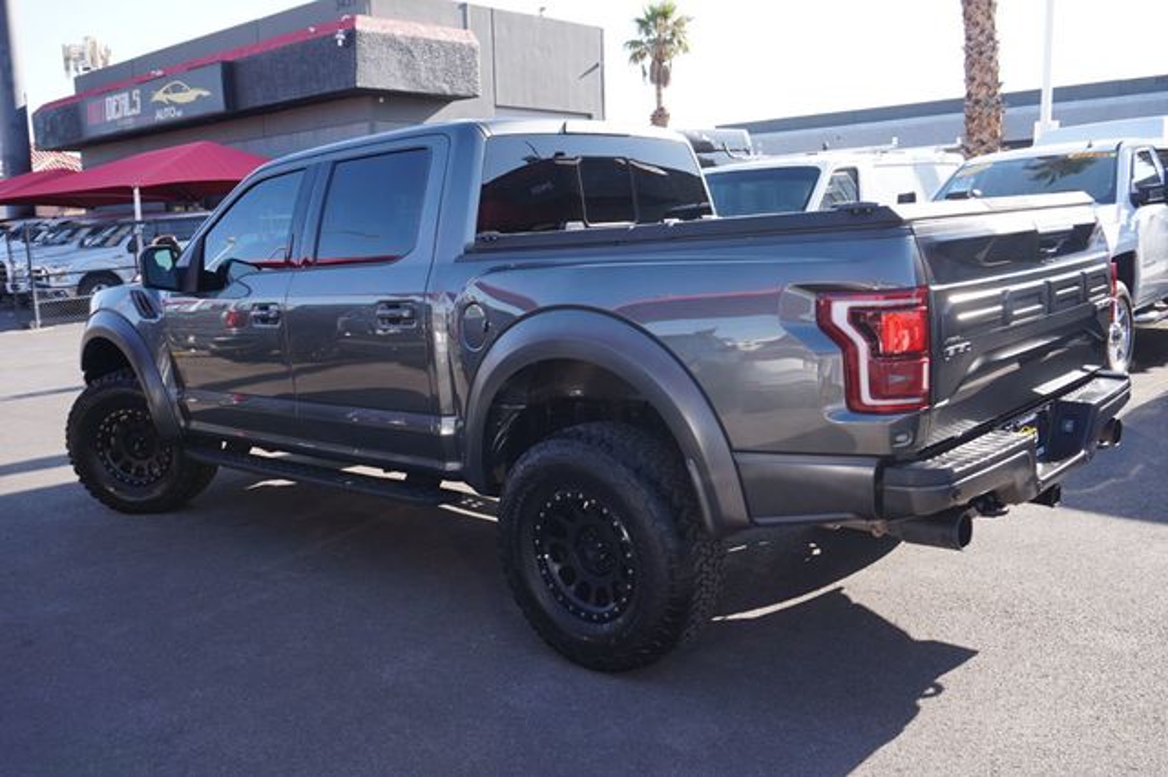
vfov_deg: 41.7
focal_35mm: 32
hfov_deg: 59.5
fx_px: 1021
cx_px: 584
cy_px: 388
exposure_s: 1/80
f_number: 6.3
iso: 100
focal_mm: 21
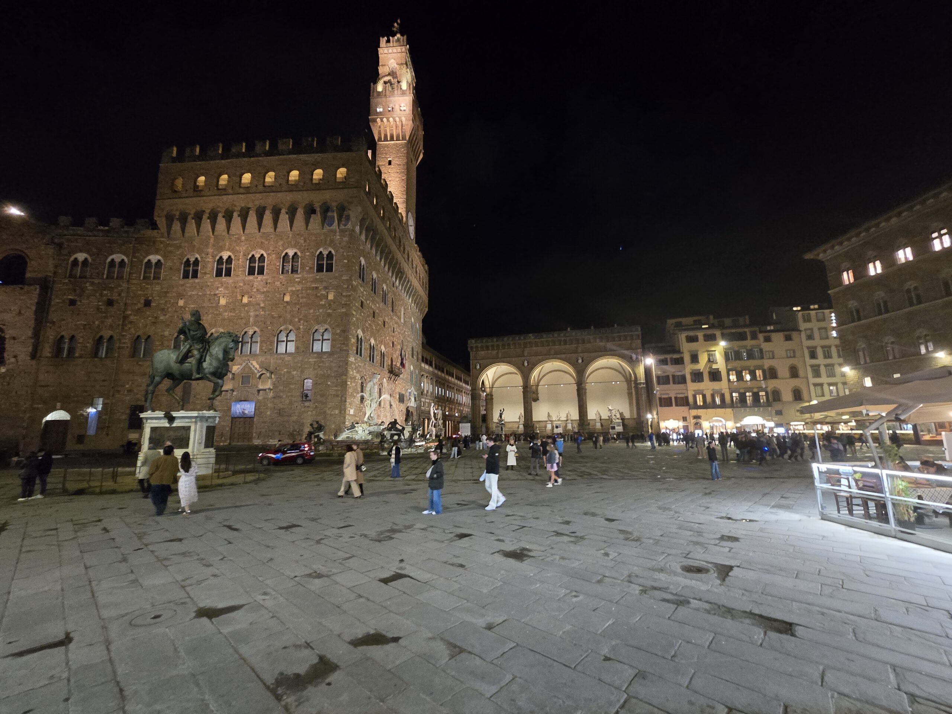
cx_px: 476
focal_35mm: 13
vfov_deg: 89.9
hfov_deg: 106.2
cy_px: 357
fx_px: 358
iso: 1250
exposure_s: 1/25
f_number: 2.2
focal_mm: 2.2
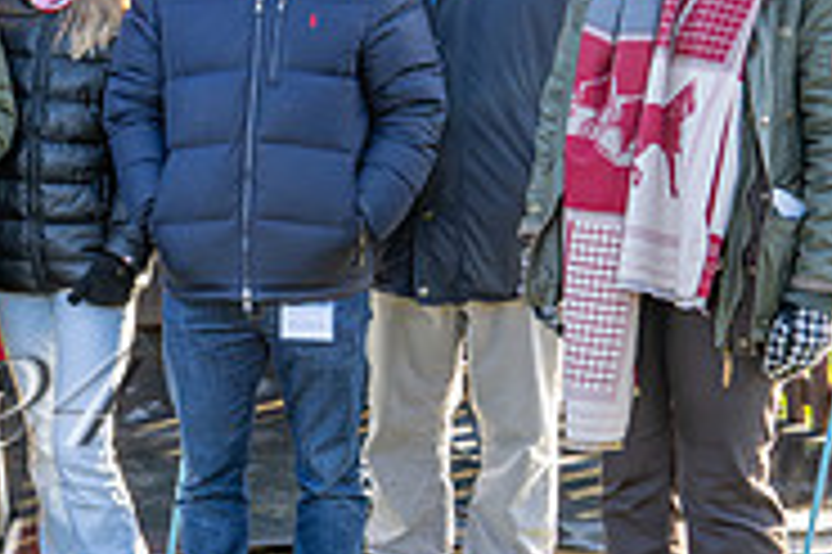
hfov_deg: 17.2
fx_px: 2540
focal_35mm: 110
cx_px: -337
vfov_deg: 12.4
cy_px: 263
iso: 400
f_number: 5
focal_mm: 35
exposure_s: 1/250
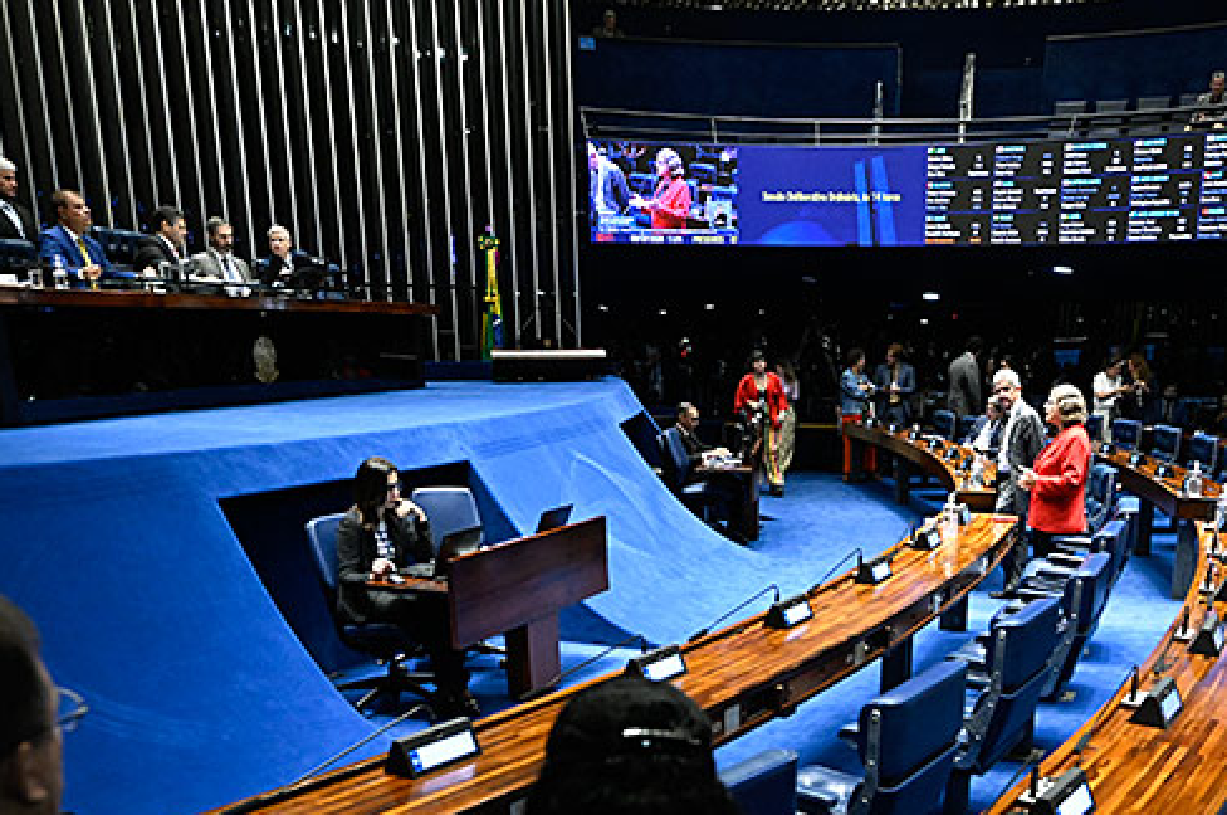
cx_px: 777
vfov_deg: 34.1
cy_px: 714
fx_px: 1259
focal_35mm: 37
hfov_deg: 51.3
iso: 5000
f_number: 4
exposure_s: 1/200
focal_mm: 21
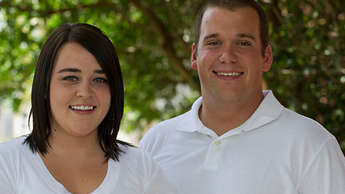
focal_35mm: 152
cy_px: 104
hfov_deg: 14.1
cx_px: 169
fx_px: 1391
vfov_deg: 8.0
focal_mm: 102
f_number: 4.5
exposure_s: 1/125
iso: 200
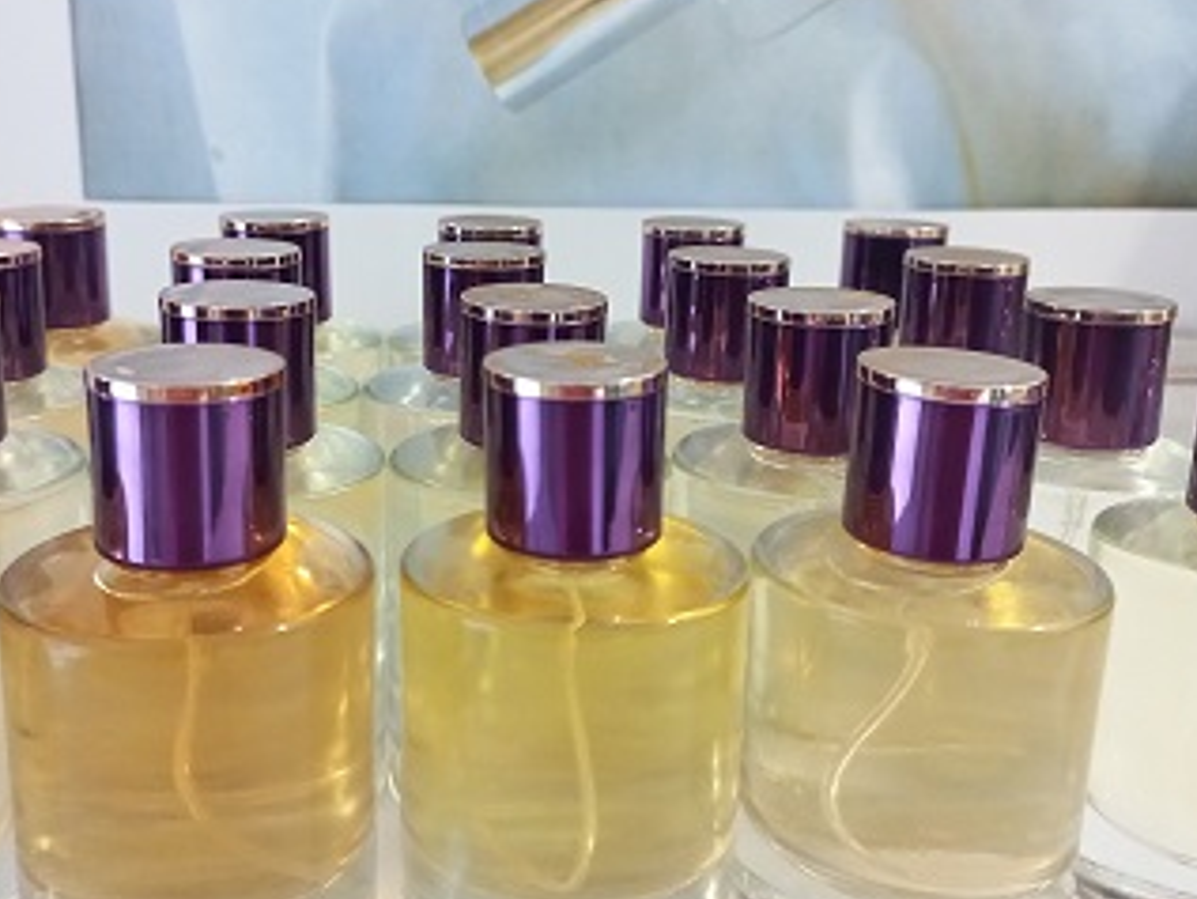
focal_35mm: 39
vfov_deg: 36.8
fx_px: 1349
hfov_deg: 47.8
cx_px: 542
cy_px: 402
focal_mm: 4.6
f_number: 1.8
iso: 545
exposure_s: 1/25
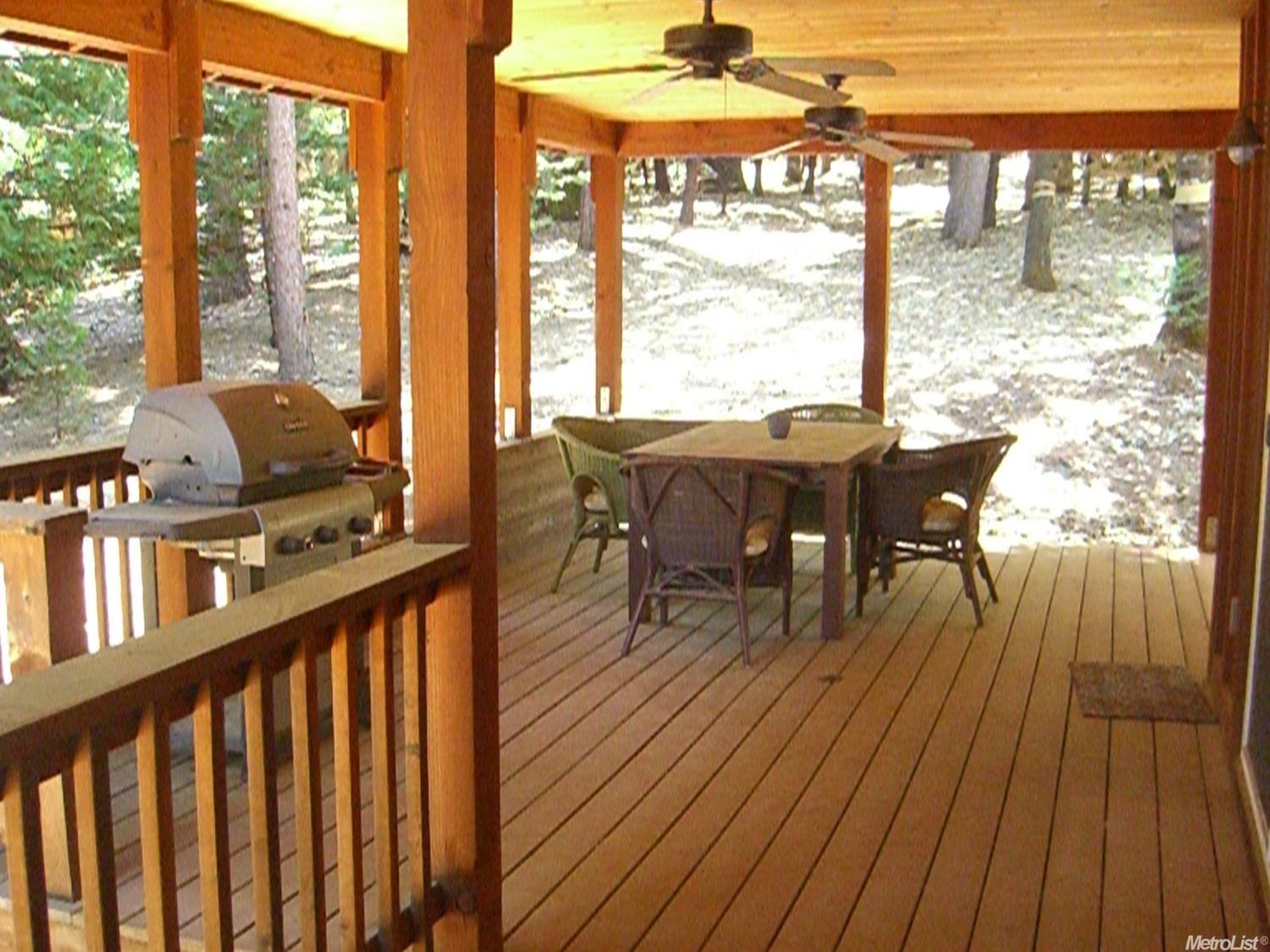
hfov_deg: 49.0
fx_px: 1394
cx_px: 635
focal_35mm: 38
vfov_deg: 37.7
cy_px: 476
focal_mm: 7.9
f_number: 2.8
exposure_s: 1/200
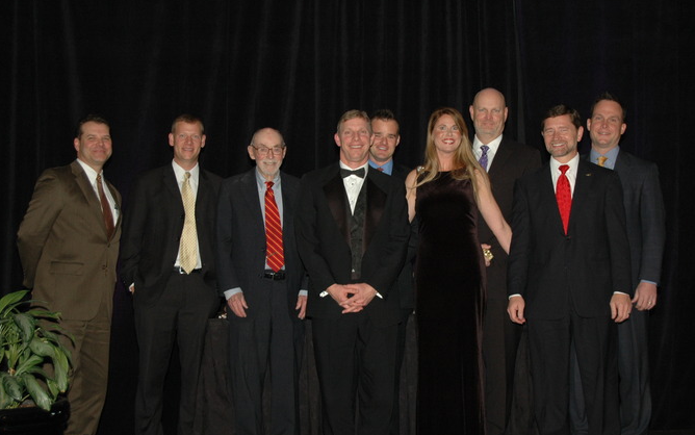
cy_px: 235
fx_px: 1213
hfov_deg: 32.0
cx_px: 353
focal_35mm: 64
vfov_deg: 20.3
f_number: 5
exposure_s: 1/60
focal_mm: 40
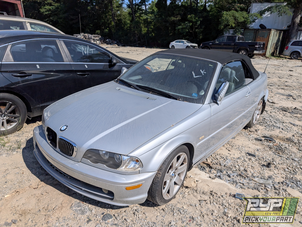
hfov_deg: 71.5
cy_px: 114
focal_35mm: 24
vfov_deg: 56.9
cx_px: 151
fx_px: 210
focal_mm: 6.9
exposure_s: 1/26316
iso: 28
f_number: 1.68
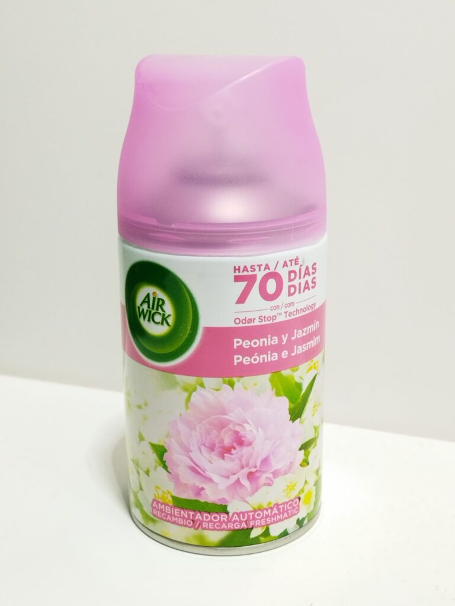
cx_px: 228
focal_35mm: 27
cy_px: 303
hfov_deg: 51.4
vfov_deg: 65.3
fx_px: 473
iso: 141
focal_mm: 4.71
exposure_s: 1/100
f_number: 1.79
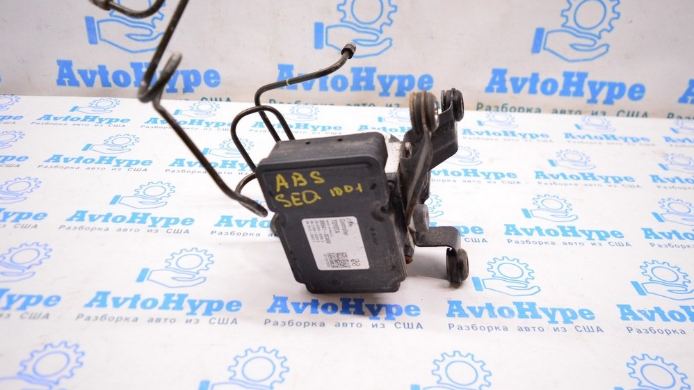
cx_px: 344
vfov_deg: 40.1
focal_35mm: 29
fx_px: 534
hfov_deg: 66.1
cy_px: 182
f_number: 3.5
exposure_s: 1/320
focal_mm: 18
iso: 3200
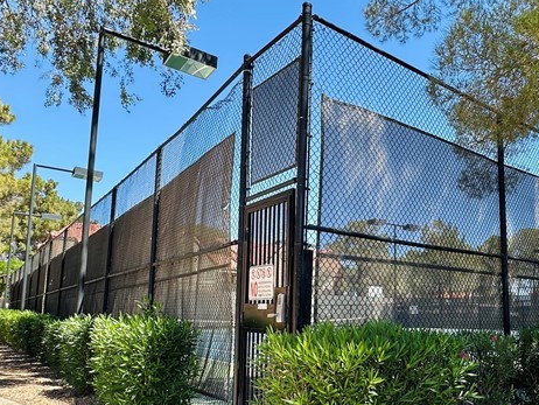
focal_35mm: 31
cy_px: 254
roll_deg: -0.5
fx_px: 483
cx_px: 369
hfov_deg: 56.8
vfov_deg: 45.1
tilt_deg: +7.5
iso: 40
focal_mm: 2.22
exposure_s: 1/390
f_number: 2.2
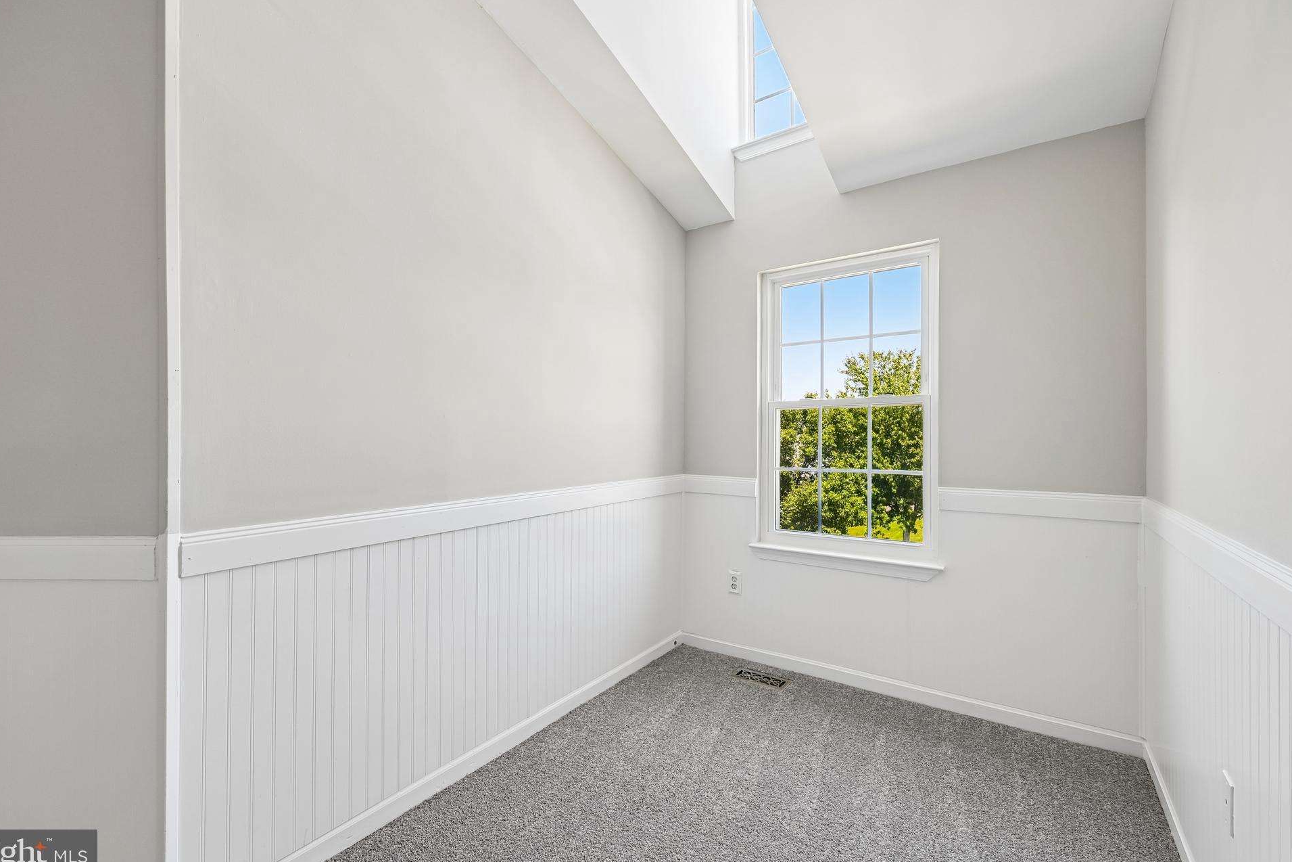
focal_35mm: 15
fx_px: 538
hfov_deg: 100.4
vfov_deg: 77.3
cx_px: 640
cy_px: 417
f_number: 8
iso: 180
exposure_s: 1/15
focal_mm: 14
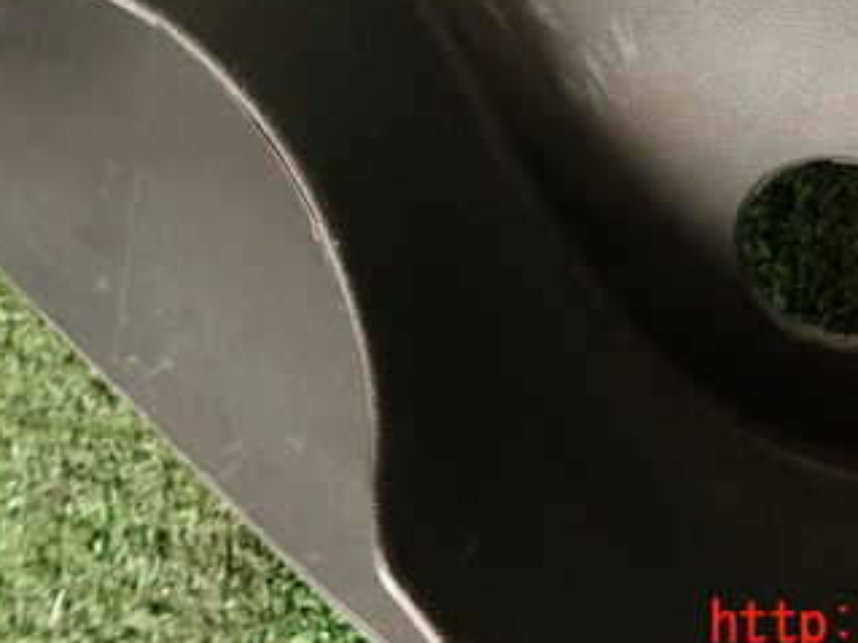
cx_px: 511
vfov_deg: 29.5
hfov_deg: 40.3
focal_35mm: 47
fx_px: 1165
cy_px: 54
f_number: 2
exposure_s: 1/50
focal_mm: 4.5
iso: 200
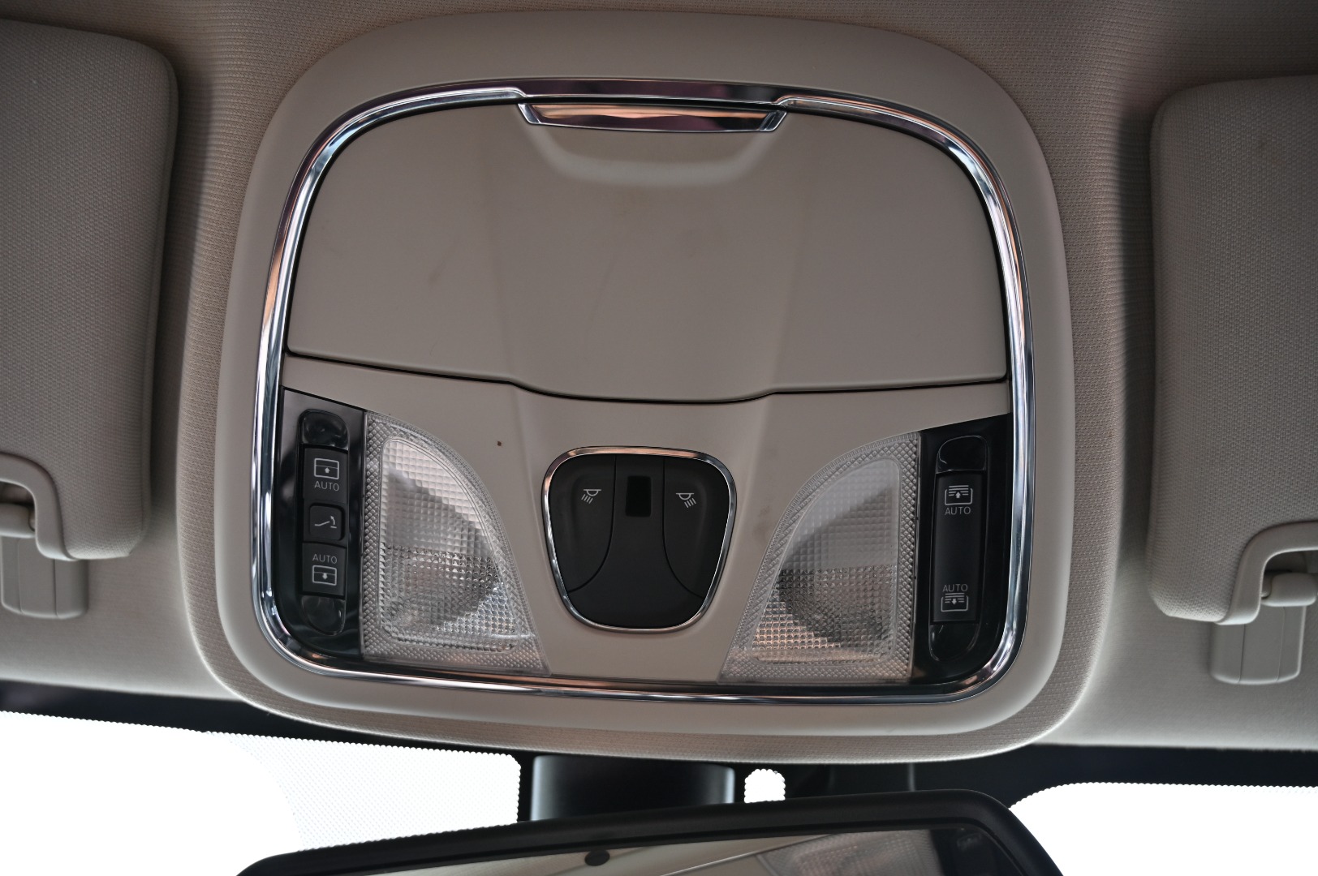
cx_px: 659
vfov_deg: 53.1
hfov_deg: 73.8
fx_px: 878
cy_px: 438
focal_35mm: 24
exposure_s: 1/160
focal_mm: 24
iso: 400
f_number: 4
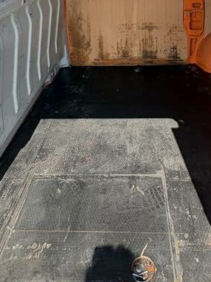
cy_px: 19
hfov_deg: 42.8
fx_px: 268
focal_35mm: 33
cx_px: 125
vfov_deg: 48.4
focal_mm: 2.22
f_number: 2.2
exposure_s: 1/238
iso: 64
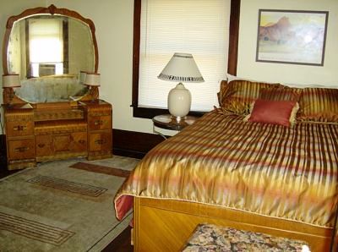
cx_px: 169
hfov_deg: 51.5
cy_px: 126
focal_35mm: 36
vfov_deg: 39.5
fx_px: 351
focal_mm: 6
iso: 200
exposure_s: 1/60
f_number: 2.8
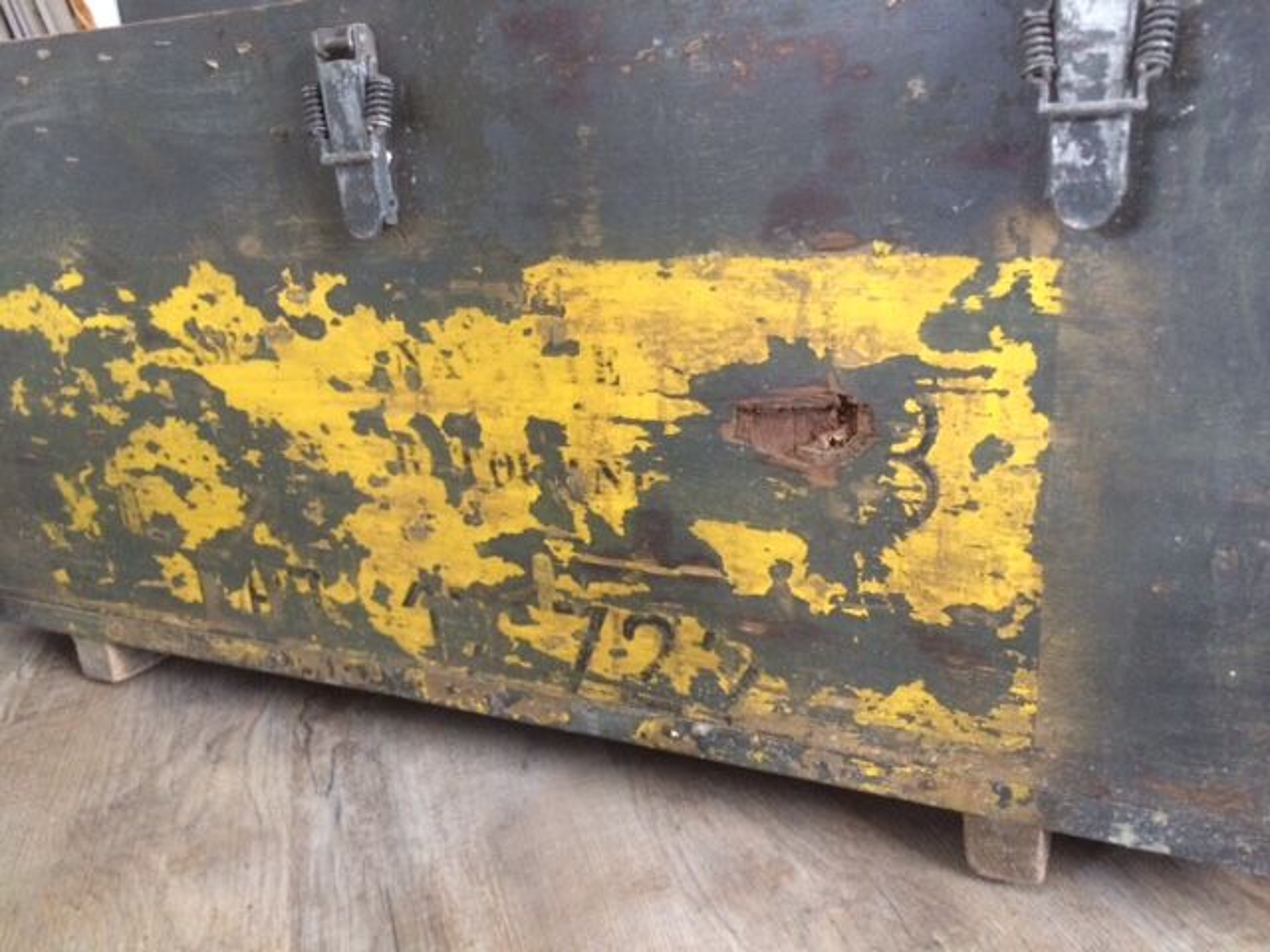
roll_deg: +3.6
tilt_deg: -17.9
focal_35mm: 29
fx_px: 1064
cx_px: 635
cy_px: 476
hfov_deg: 61.7
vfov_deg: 48.2
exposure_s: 1/17
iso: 320
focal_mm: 4.15
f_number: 2.2
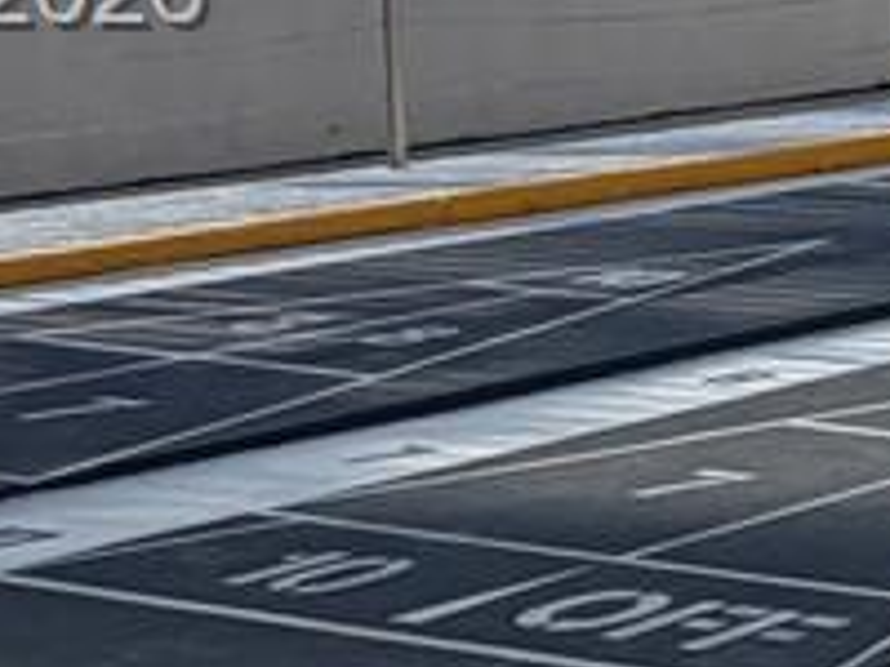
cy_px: -4
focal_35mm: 112
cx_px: 2381
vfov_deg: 13.0
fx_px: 2880
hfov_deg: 12.2
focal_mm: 2.22
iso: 20
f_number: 2.2
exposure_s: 1/1001
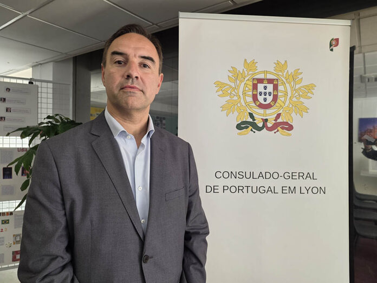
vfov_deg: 58.9
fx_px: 250
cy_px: 142
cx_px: 188
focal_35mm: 23
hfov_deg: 73.9
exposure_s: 1/100
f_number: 1.7
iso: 125
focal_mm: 6.25
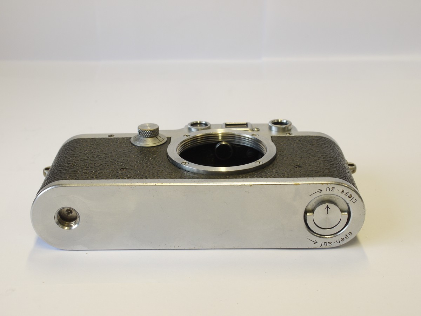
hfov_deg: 32.2
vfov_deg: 24.4
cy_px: 158
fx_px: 730
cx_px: 210
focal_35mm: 60
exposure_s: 1/30
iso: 400
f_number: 8
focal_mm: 30
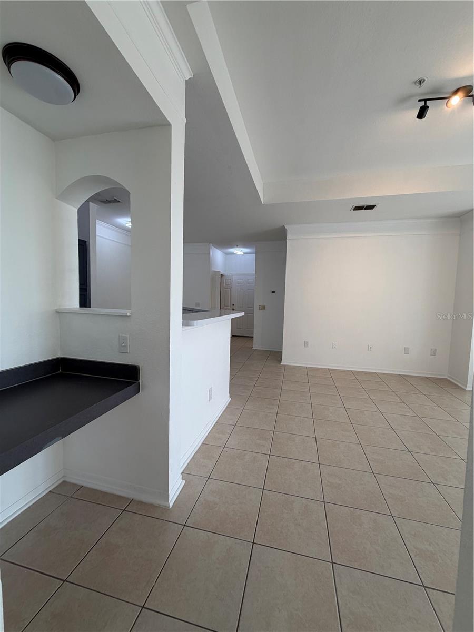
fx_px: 256
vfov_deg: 102.1
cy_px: 316
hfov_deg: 85.7
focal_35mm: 14
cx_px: 237
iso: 80
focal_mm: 2.22
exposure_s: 1/120
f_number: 2.2
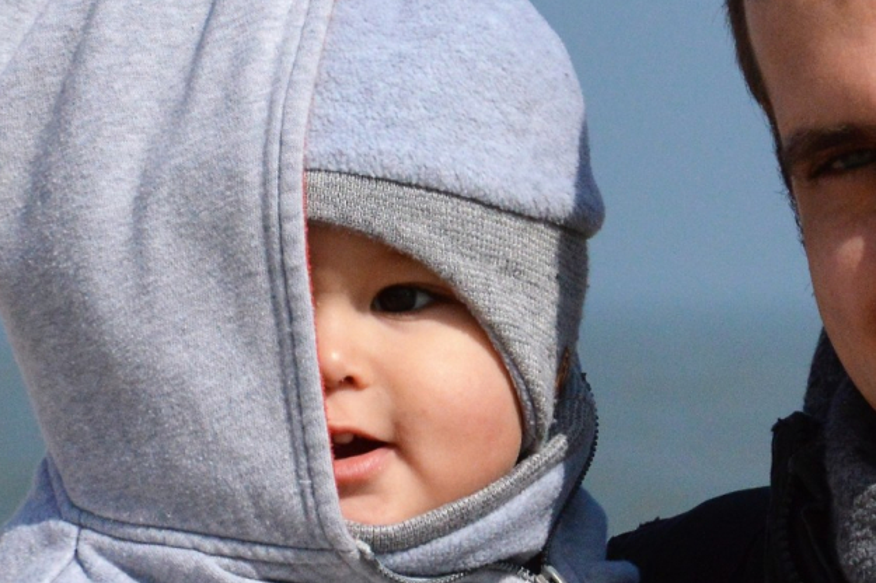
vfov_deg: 3.0
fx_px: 11027
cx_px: 712
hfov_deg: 4.5
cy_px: 476
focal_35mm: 453
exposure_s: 1/4000
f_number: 9
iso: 800
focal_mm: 105
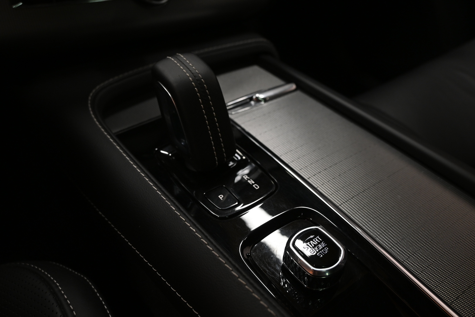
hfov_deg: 63.2
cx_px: 238
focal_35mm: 29
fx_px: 386
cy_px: 158
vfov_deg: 44.6
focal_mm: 19.5
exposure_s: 1/50
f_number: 4.5
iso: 640
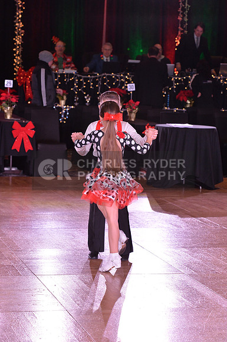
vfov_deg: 16.8
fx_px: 1157
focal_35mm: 122
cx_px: 114
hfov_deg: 11.2
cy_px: 171
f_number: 6.3
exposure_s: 1/250
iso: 2000
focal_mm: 122
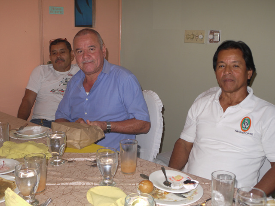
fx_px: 318
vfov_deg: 36.0
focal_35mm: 40
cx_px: 138
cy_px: 103
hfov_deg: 46.8
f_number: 4.5
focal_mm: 20
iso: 160
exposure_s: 1/30
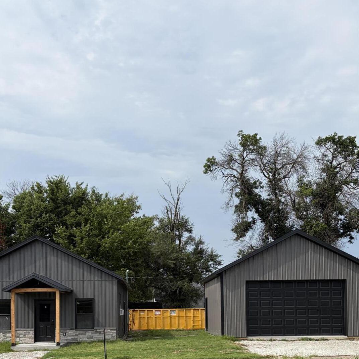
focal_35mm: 43
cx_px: 160
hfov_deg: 39.1
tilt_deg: +1.8
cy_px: 303
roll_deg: +1.1
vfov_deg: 37.3
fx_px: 505
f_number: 1.6
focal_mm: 5.96
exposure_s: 1/4950
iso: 50
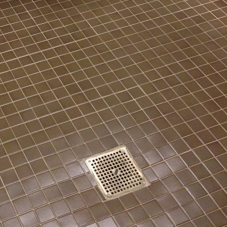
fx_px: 579
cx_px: 6
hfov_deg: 21.5
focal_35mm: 78
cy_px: -12
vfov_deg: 21.3
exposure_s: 1/20
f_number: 2.4
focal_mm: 4.13
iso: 250
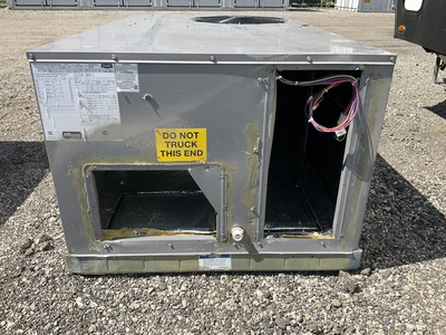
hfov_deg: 61.7
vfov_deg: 48.2
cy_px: 168
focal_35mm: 29
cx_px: 223
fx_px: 374
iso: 25
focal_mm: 3
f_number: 1.8
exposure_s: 1/1490
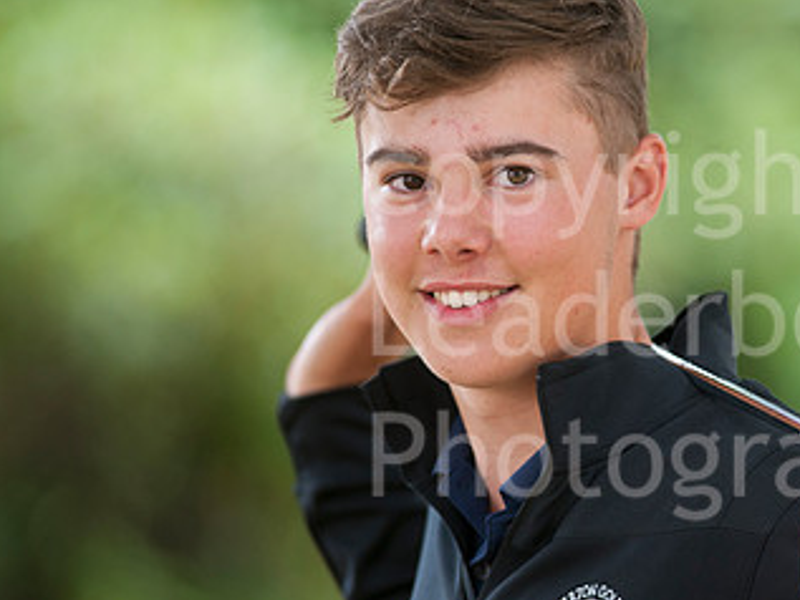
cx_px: 699
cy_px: 338
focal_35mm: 527
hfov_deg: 3.8
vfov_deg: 2.8
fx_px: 12184
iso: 640
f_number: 4
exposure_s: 1/500
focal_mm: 300
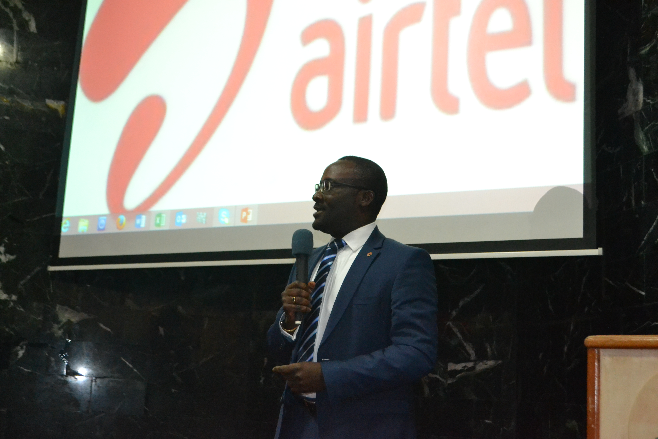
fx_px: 877
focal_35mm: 48
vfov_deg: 28.1
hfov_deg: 41.1
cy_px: 220
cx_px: 329
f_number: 4.8
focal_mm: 32
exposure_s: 1/60
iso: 3200
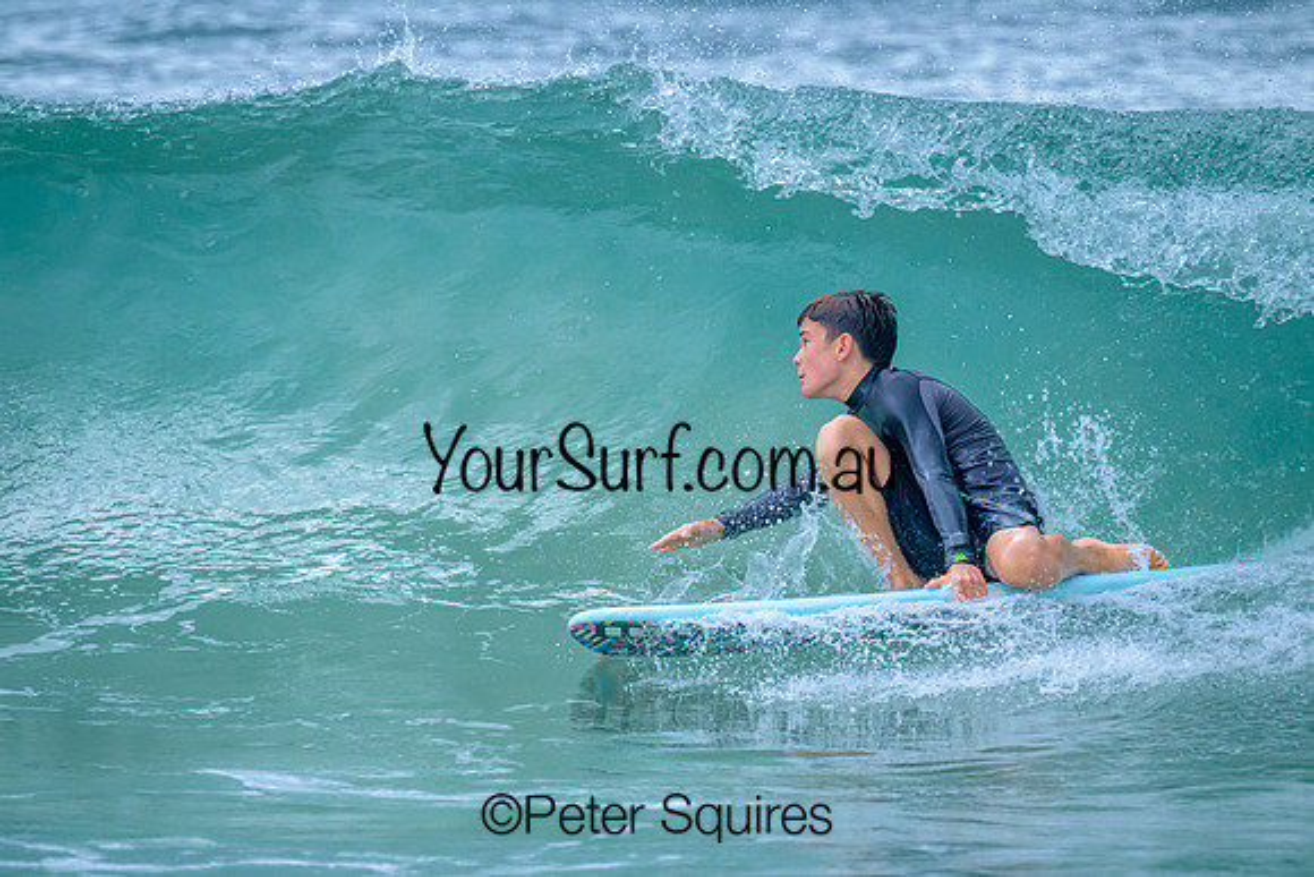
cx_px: 666
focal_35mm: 647
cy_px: 415
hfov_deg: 3.2
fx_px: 23606
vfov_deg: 2.1
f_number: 8
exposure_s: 1/2000
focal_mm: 530
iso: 1800
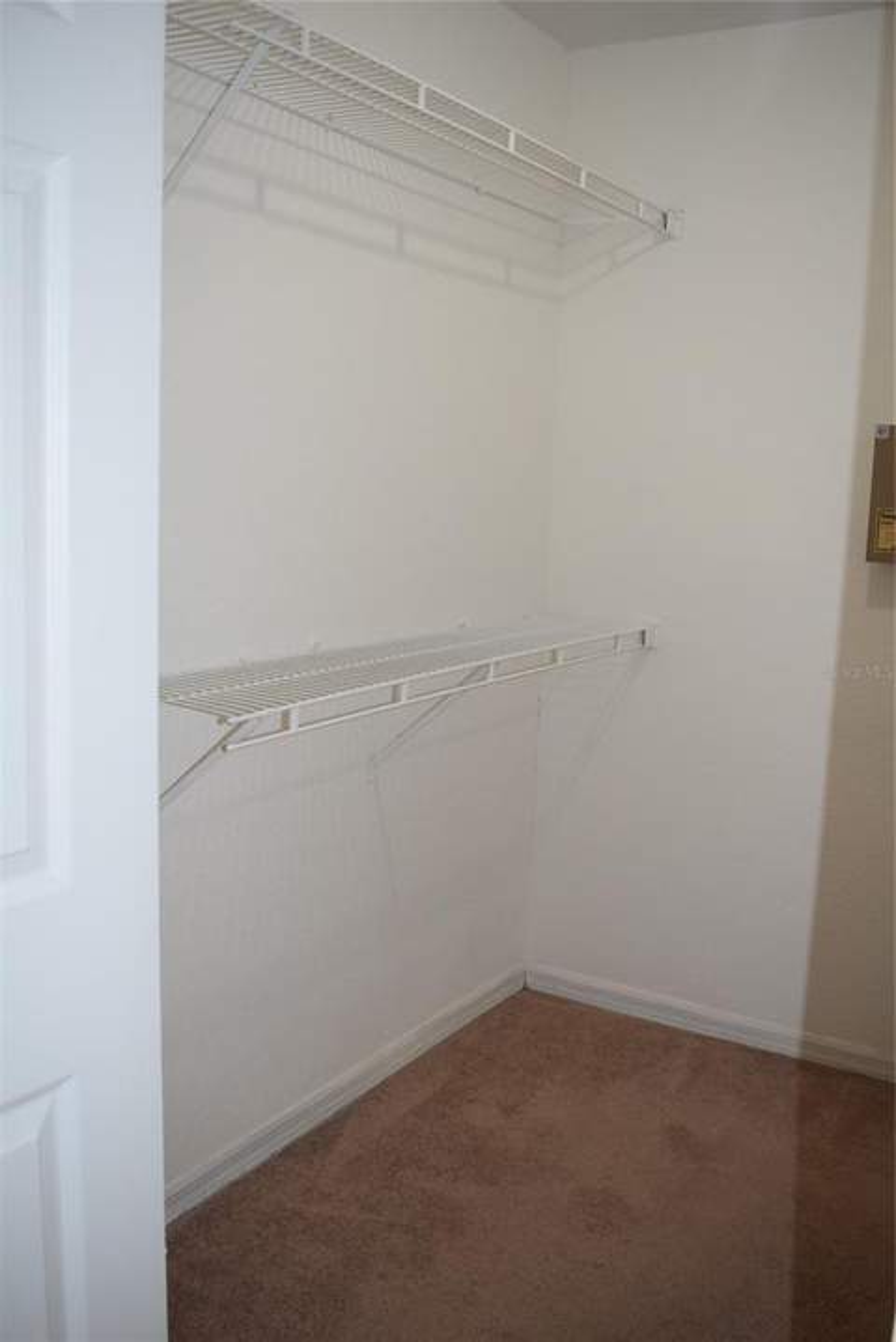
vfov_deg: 57.2
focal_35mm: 33
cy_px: 671
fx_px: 1231
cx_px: 448
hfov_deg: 40.0
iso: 800
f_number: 5
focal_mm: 22
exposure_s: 1/100
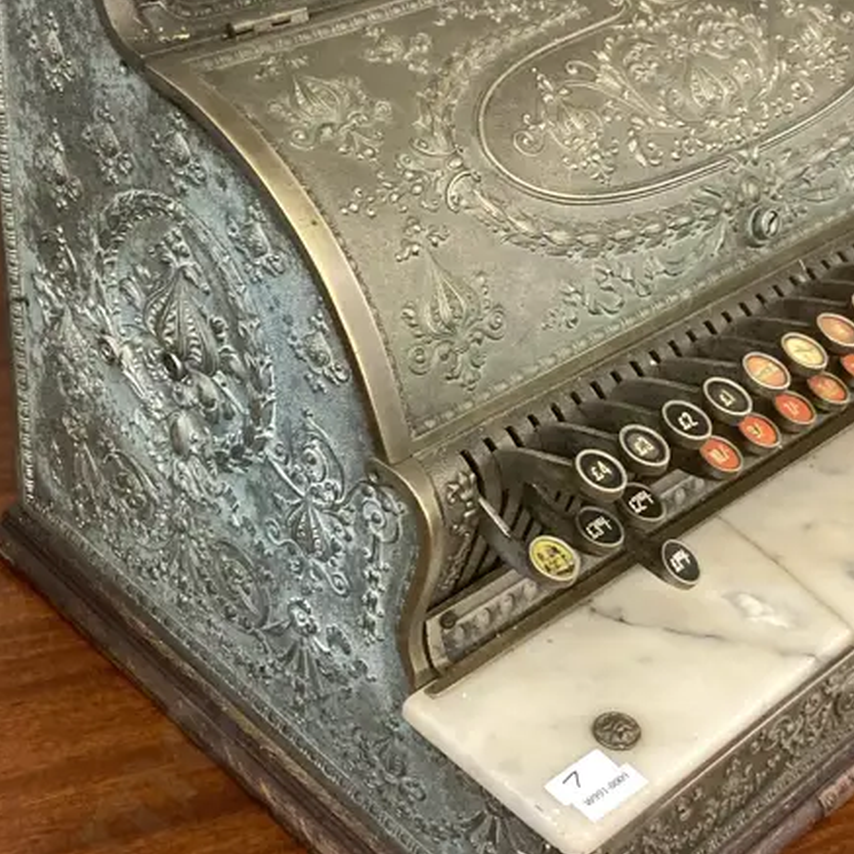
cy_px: 356
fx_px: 1619
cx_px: 479
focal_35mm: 58
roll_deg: -6.6
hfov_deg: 29.5
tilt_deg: -34.3
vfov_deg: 29.5
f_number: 1.8
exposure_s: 1/50
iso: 200
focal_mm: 3.99
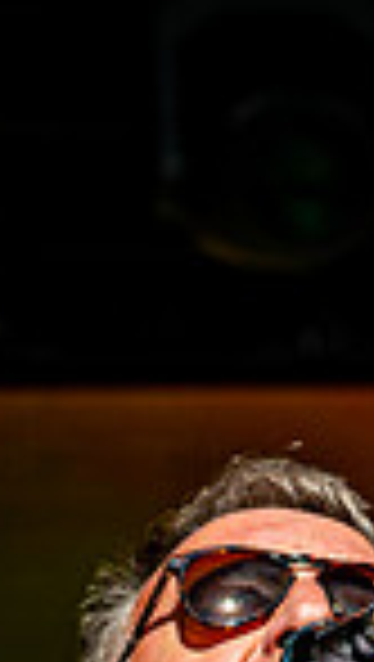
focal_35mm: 479
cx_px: 163
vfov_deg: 4.5
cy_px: 360
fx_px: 8421
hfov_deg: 2.5
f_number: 5
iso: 125
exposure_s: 1/1000
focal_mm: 86
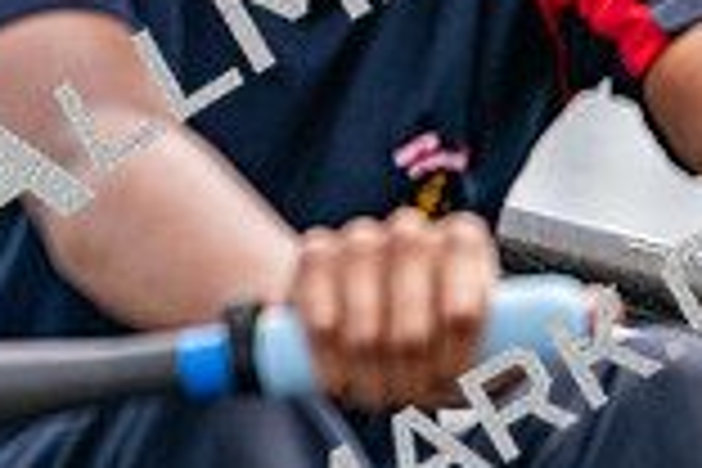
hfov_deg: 1.4
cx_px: -472
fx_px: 29053
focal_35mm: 1490
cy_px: -124
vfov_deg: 0.9
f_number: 4.5
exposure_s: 1/2500
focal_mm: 400
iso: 500
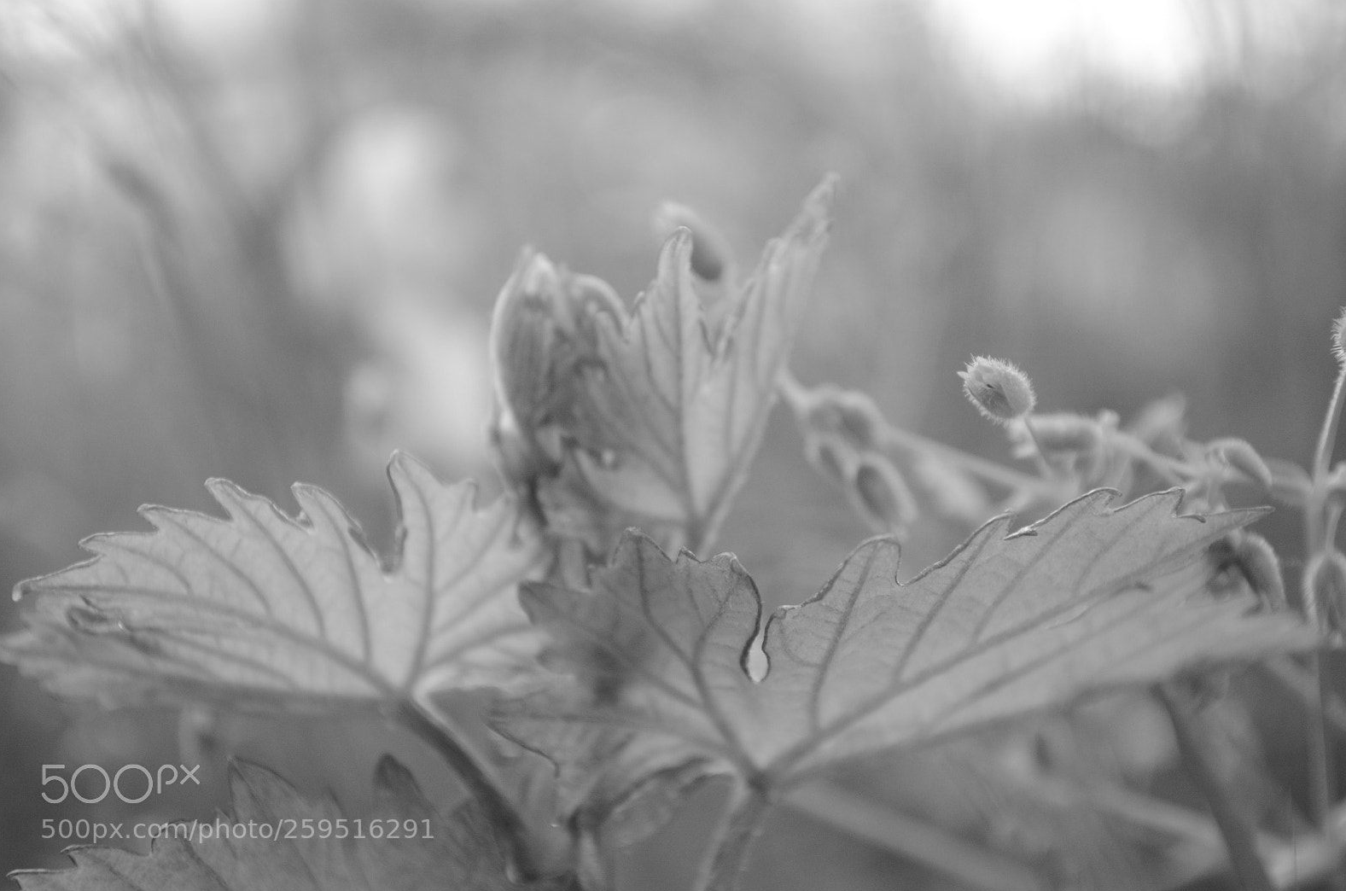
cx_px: 671
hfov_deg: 28.9
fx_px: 2611
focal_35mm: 70
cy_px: 444
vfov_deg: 19.4
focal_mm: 46
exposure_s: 1/60
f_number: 5.3
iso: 640
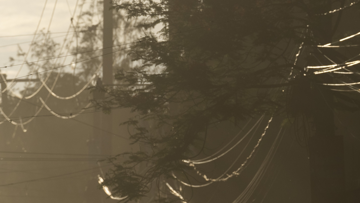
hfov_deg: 3.0
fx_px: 6787
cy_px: 374
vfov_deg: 1.7
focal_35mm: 711
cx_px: -98
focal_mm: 200
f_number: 7.1
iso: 200
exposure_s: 1/2500
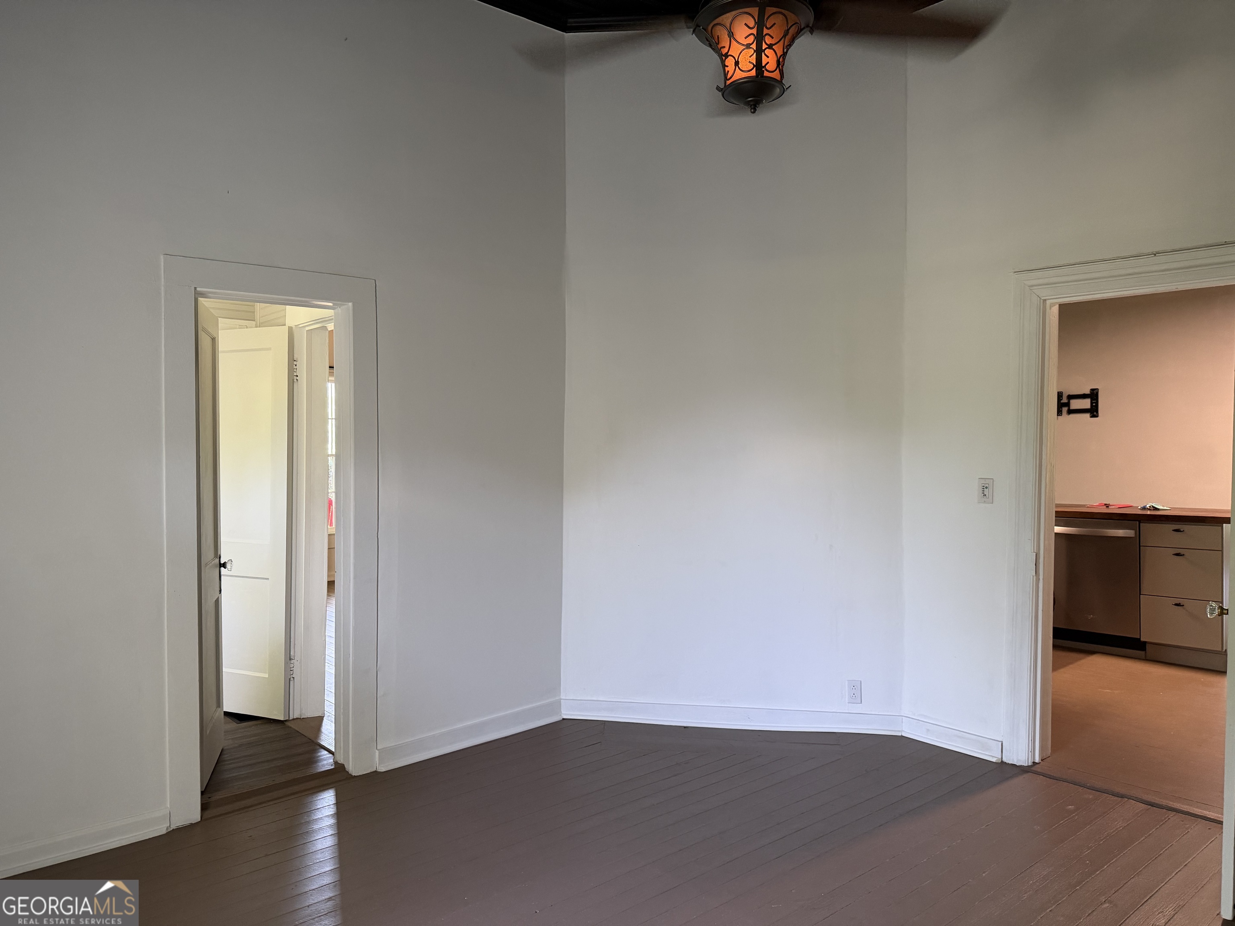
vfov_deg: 56.8
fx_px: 856
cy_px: 463
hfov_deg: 71.6
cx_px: 618
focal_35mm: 24
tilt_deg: +0.6
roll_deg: +1.8
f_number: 1.78
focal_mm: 6.76
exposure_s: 1/60
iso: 250
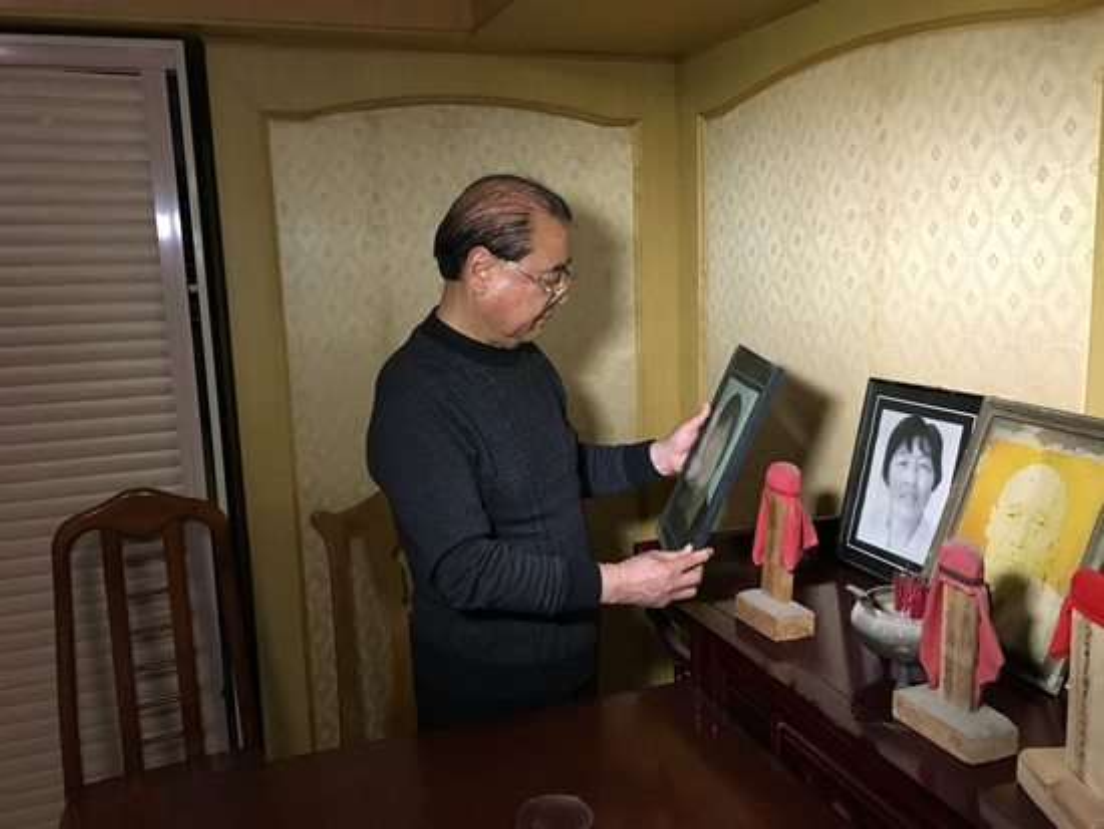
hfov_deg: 61.6
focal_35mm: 29
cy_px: 414
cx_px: 552
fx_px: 925
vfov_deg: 48.3
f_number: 2.2
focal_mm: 4.15
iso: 160
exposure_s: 1/30
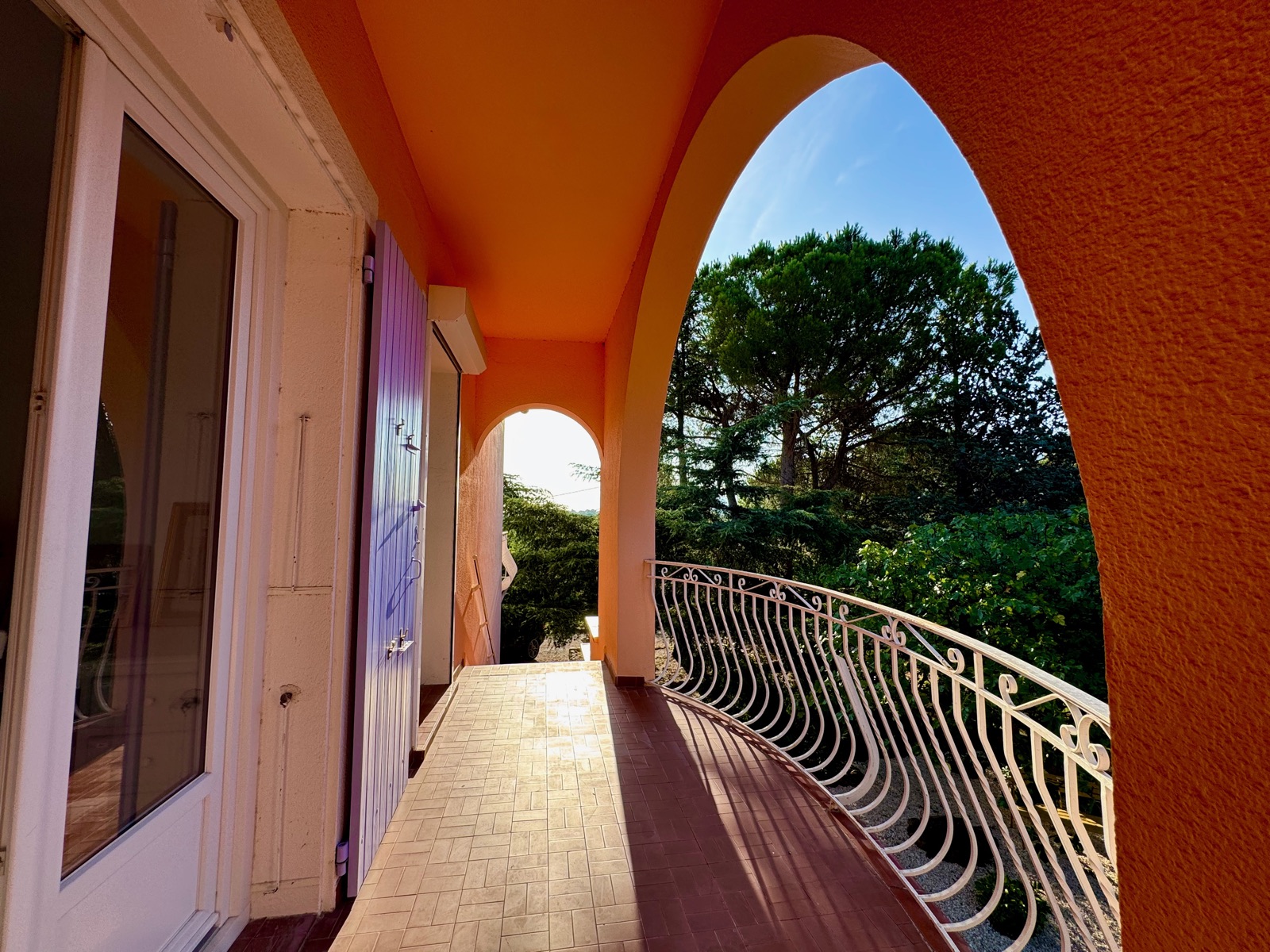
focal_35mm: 14
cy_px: 476
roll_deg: +0.2
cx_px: 635
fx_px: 514
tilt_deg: +4.4
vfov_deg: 85.7
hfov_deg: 102.1
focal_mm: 2.22
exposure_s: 1/430
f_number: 2.2
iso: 40
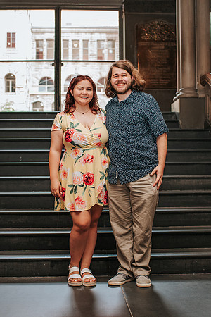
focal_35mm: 53
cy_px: 159
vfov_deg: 37.7
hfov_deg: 25.6
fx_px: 464
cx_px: 101
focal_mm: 35
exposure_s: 1/200
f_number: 3.2
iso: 1000
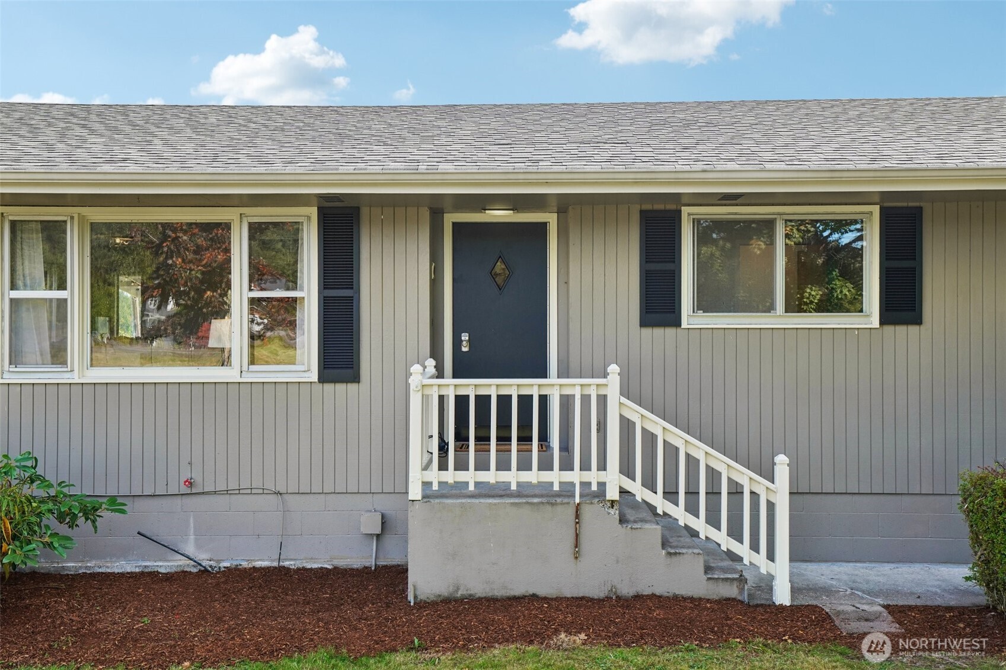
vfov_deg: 37.8
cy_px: 335
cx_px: 503
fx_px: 978
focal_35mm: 35
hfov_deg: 54.4
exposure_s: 1/200
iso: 400
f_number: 8
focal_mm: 35
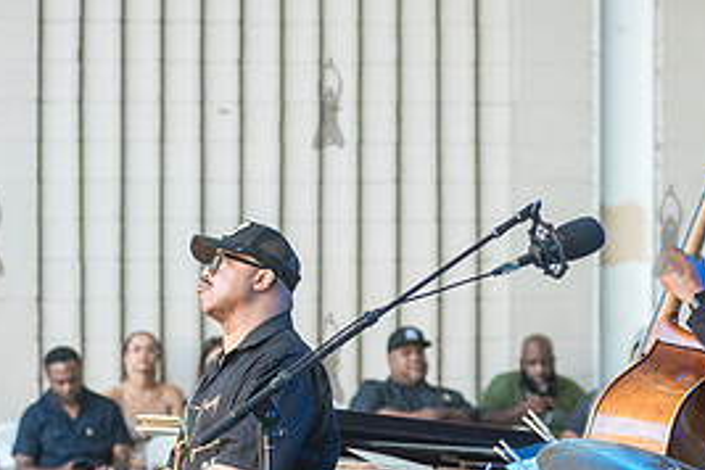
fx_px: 3936
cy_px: 358
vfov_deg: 6.8
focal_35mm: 201
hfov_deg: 10.2
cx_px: 327
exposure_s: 1/400
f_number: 4
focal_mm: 92
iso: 3200
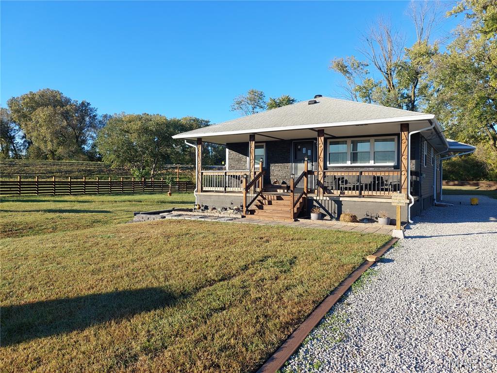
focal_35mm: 24
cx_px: 248
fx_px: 345
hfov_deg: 71.6
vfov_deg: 56.8
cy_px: 186
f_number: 1.8
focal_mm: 5.23
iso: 40
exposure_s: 1/785
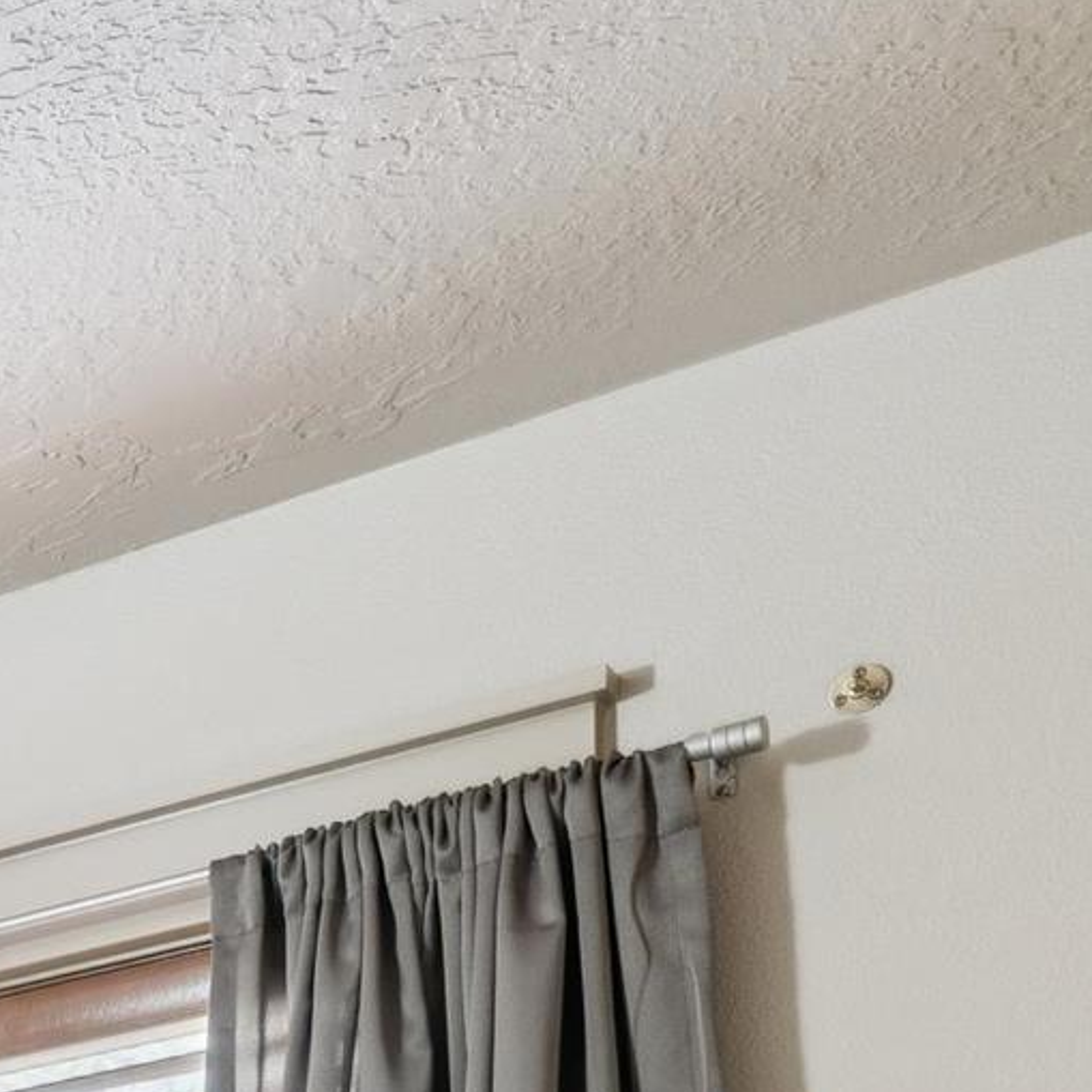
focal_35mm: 80
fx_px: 2840
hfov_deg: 13.9
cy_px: 1912
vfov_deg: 17.8
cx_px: -1633
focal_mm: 15.5
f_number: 13
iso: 400
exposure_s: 1/4
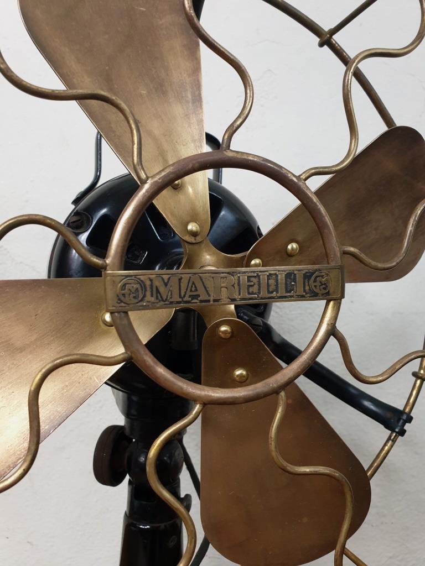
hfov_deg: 53.1
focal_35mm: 26
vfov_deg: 67.3
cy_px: 283
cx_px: 212
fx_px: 426
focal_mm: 4.3
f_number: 2.4
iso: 320
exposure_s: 1/33
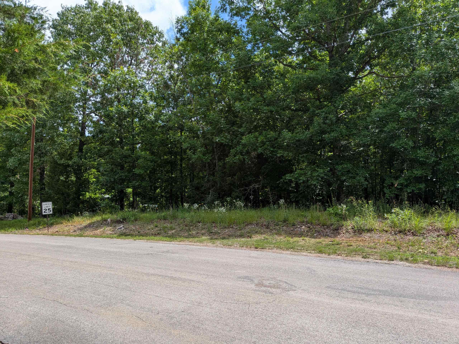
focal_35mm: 24
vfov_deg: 56.8
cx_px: 230
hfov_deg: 71.6
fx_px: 318
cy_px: 172
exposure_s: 1/1033
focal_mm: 4.53
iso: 25
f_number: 1.7
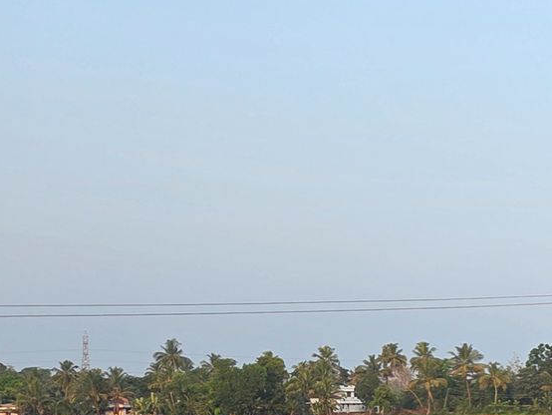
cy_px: 396
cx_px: 897
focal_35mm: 83
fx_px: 1324
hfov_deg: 19.5
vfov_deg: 17.5
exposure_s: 1/1078
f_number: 1.8
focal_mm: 5.4
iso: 80
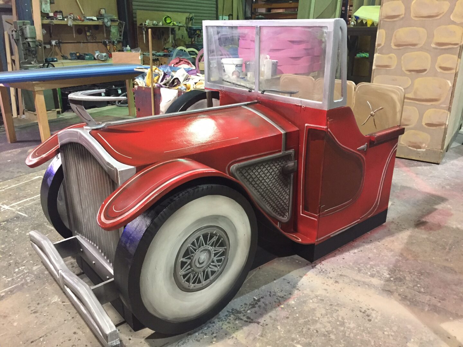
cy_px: 174
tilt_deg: -21.6
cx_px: 232
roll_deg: -0.3
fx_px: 388
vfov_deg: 48.2
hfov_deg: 61.7
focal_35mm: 29
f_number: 2.2
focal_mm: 4.15
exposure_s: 1/33
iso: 320
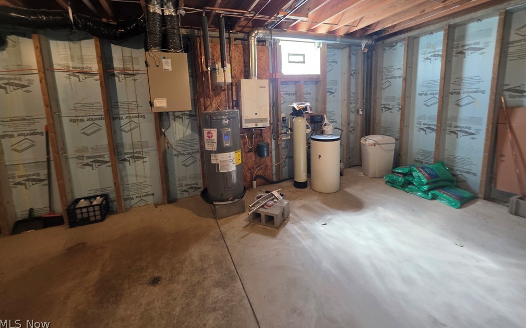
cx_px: 263
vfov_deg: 77.8
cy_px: 133
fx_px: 201
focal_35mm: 14
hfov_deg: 105.3
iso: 200
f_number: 1.9
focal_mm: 2.2
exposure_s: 1/60
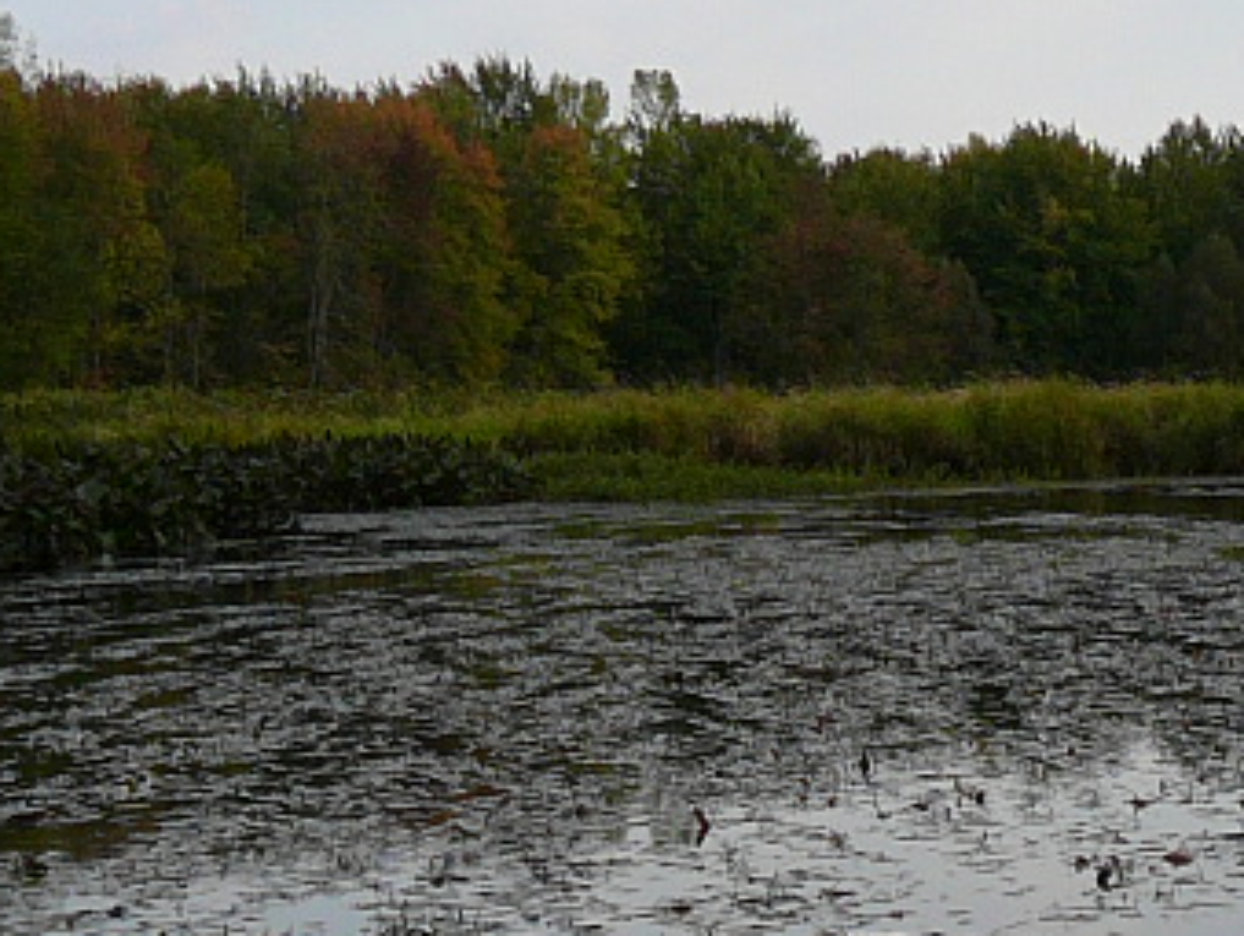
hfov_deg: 14.9
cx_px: 899
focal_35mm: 132
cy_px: 749
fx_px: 4749
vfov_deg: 11.2
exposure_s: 1/640
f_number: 2.8
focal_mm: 5.2
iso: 80
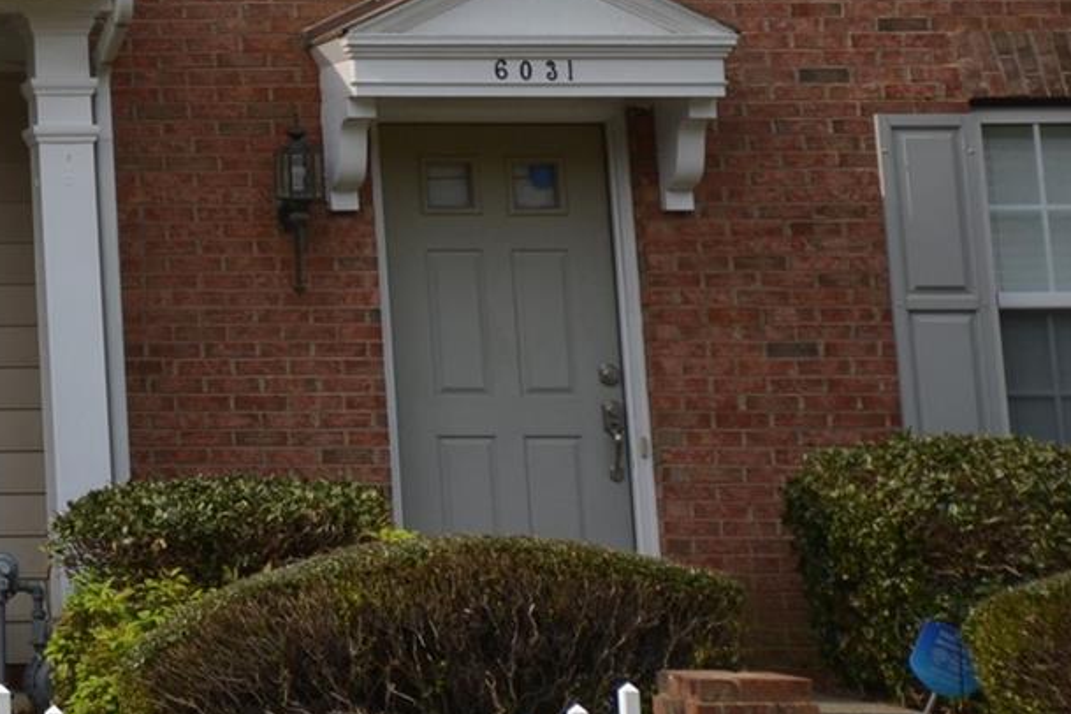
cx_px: -670
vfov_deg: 11.0
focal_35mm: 121
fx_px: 3599
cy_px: -231
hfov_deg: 15.3
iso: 100
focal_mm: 24
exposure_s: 1/200
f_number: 7.1
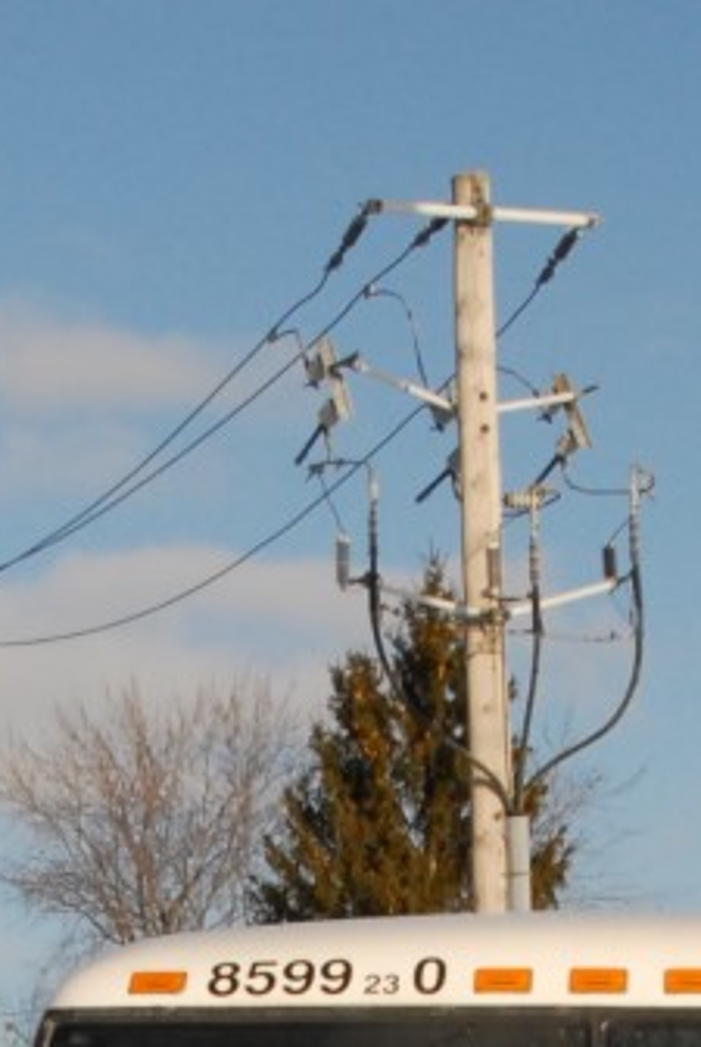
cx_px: 93
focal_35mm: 216
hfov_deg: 6.4
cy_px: 1616
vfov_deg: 9.2
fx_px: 6289
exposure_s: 1/500
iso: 400
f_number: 14
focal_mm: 30
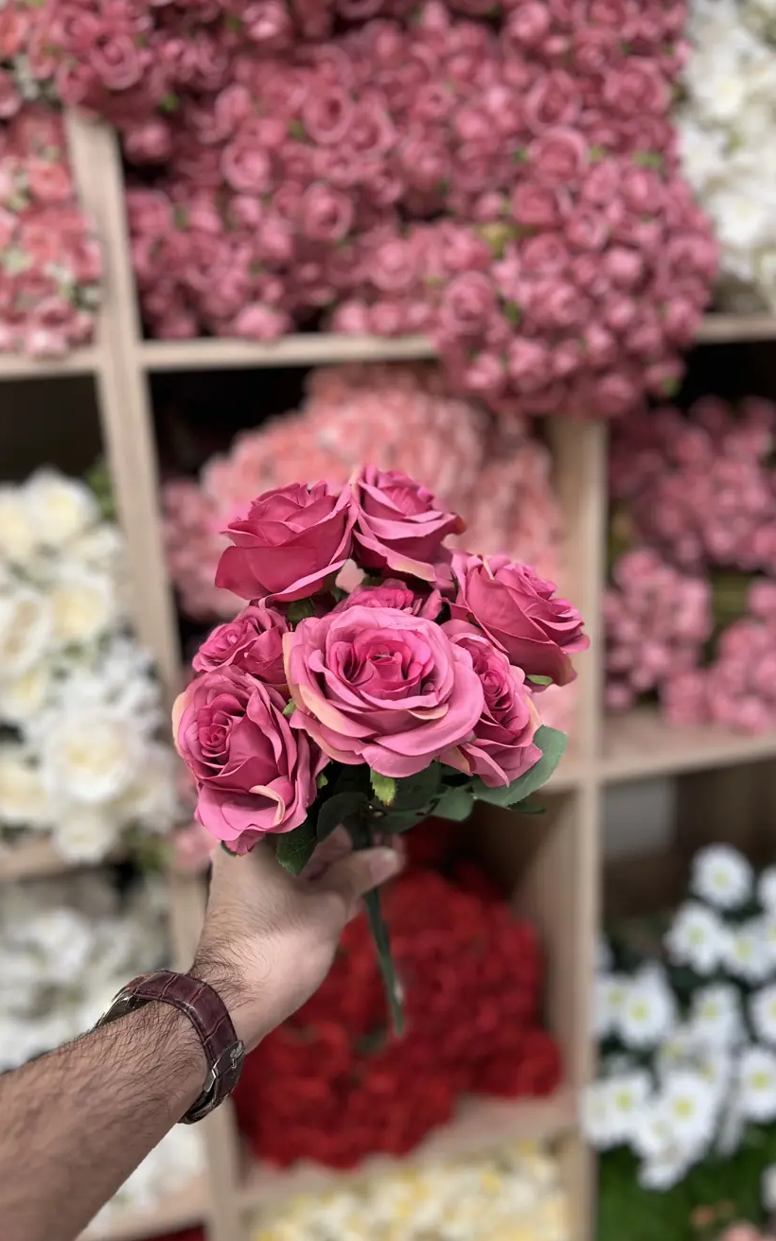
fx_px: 947
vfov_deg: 66.5
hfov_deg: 44.5
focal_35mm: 28
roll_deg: +3.2
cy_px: 624
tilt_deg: -14.6
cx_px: 365
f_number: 1.5
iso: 80
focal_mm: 5.7
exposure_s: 1/121
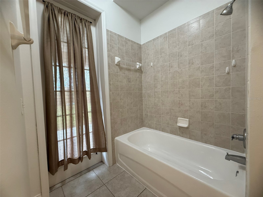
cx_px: 132
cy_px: 98
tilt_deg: -1.1
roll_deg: +1.7
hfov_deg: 102.1
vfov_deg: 85.7
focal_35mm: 14
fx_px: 106
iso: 250
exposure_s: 1/120
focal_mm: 2.22
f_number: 2.2
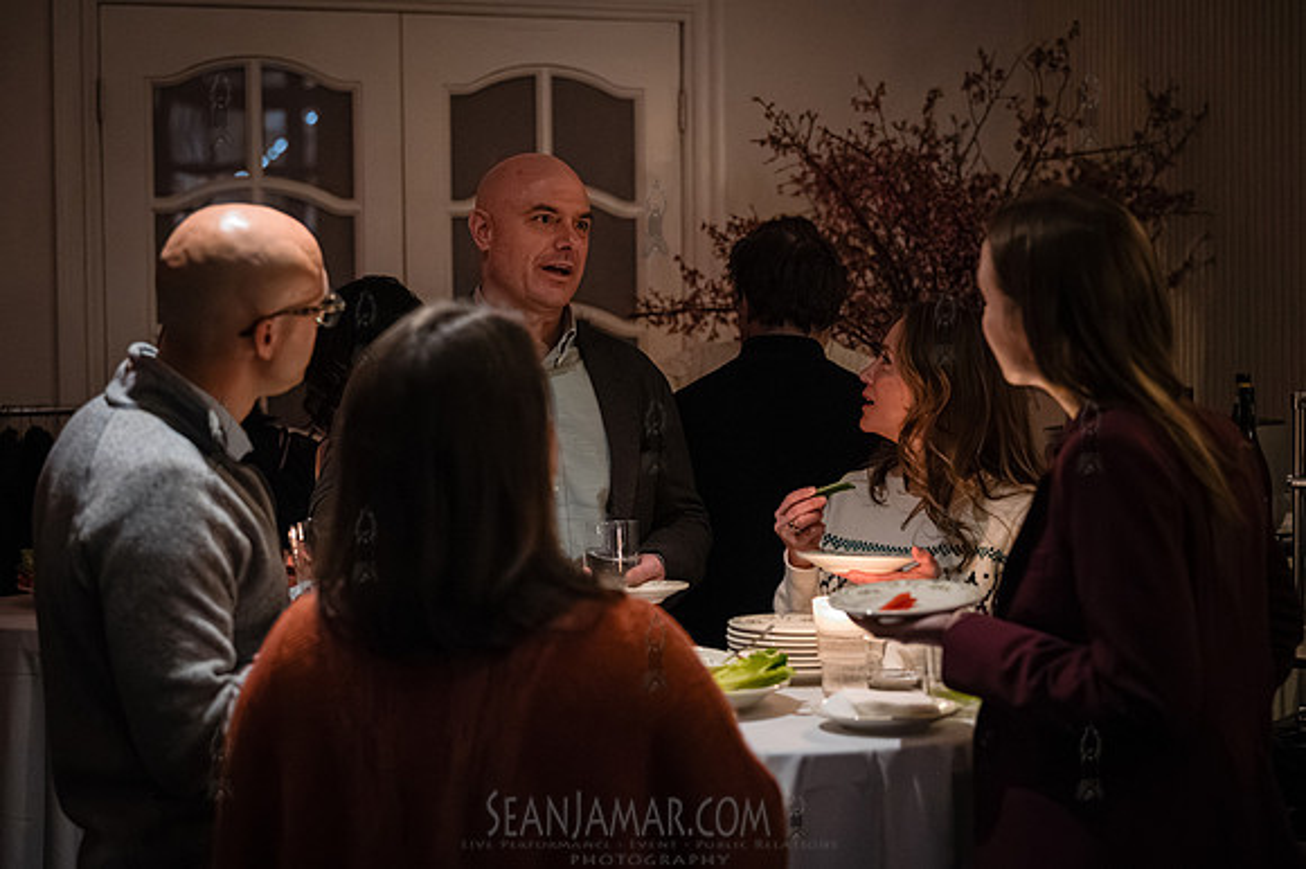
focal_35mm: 59
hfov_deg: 34.0
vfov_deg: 23.0
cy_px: 434
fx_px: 2139
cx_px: 653
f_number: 2.8
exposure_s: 1/160
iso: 16000
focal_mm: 59
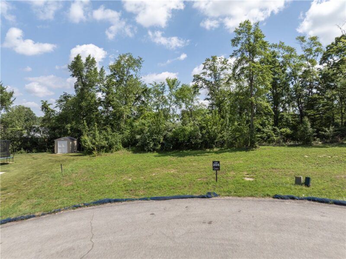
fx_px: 240
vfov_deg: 56.7
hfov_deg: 71.7
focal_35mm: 24
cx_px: 173
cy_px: 130
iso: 200
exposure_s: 1/200
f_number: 4.5
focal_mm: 12.29
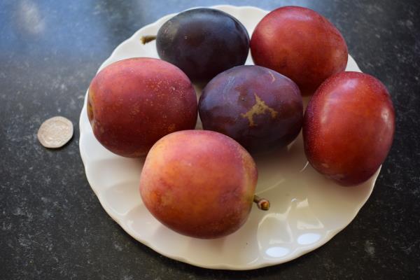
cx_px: 210
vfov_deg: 36.9
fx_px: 420
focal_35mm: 36
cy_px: 140
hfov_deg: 53.1
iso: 400
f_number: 5
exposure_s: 1/100
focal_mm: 24
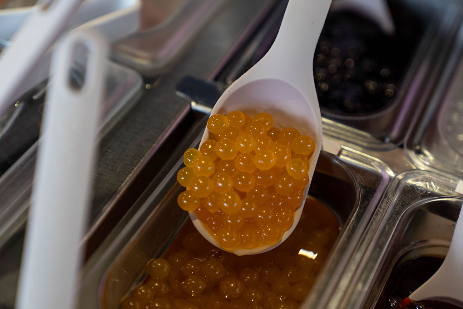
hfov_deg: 28.8
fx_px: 900
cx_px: 232
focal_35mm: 70
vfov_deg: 19.5
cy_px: 154
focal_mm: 70
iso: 500
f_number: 2.8
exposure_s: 1/400
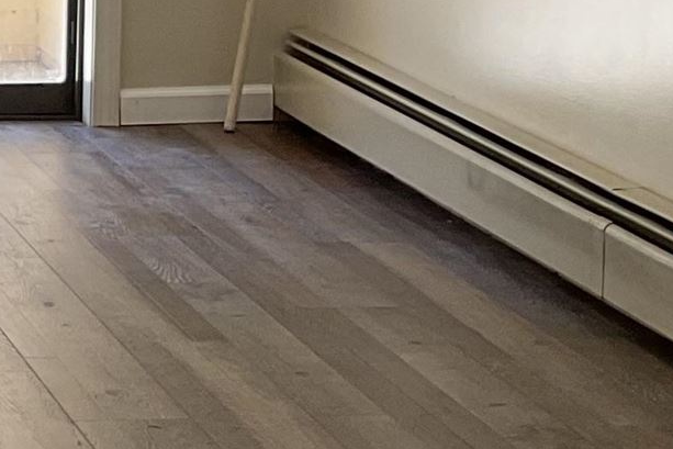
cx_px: -326
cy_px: 81
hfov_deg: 12.9
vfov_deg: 9.1
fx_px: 2823
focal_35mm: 151
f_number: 1.8
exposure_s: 1/120
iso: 40
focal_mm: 3
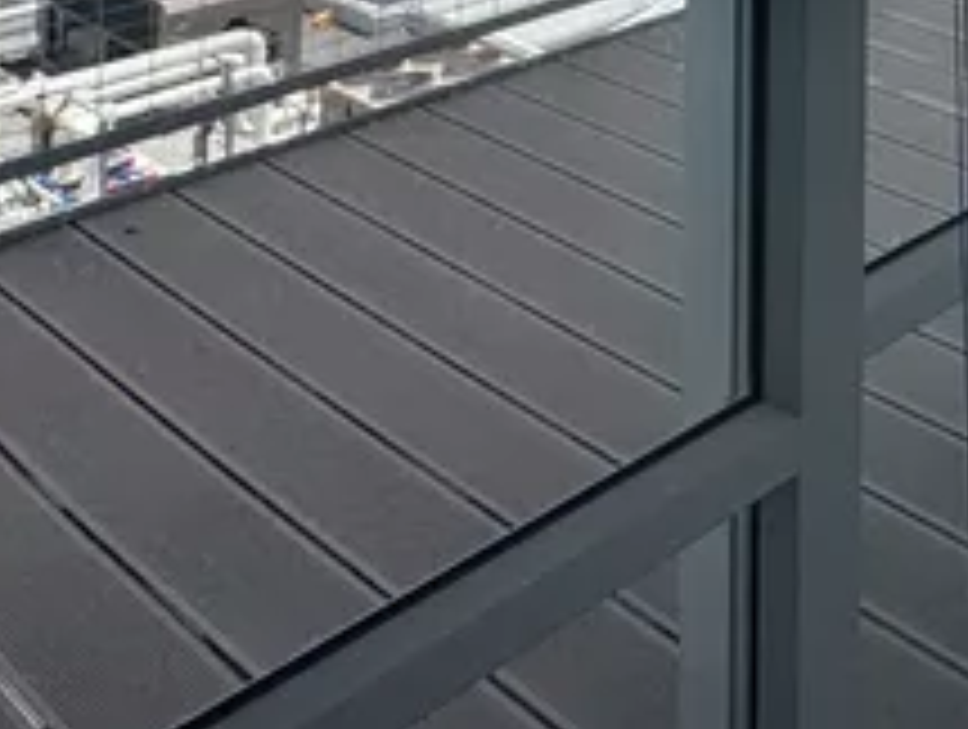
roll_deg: -0.8
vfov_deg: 20.7
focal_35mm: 52
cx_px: 1549
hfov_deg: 25.0
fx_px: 1457
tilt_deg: -0.2
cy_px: -544
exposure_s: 1/956
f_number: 2.2
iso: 50
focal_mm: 2.22
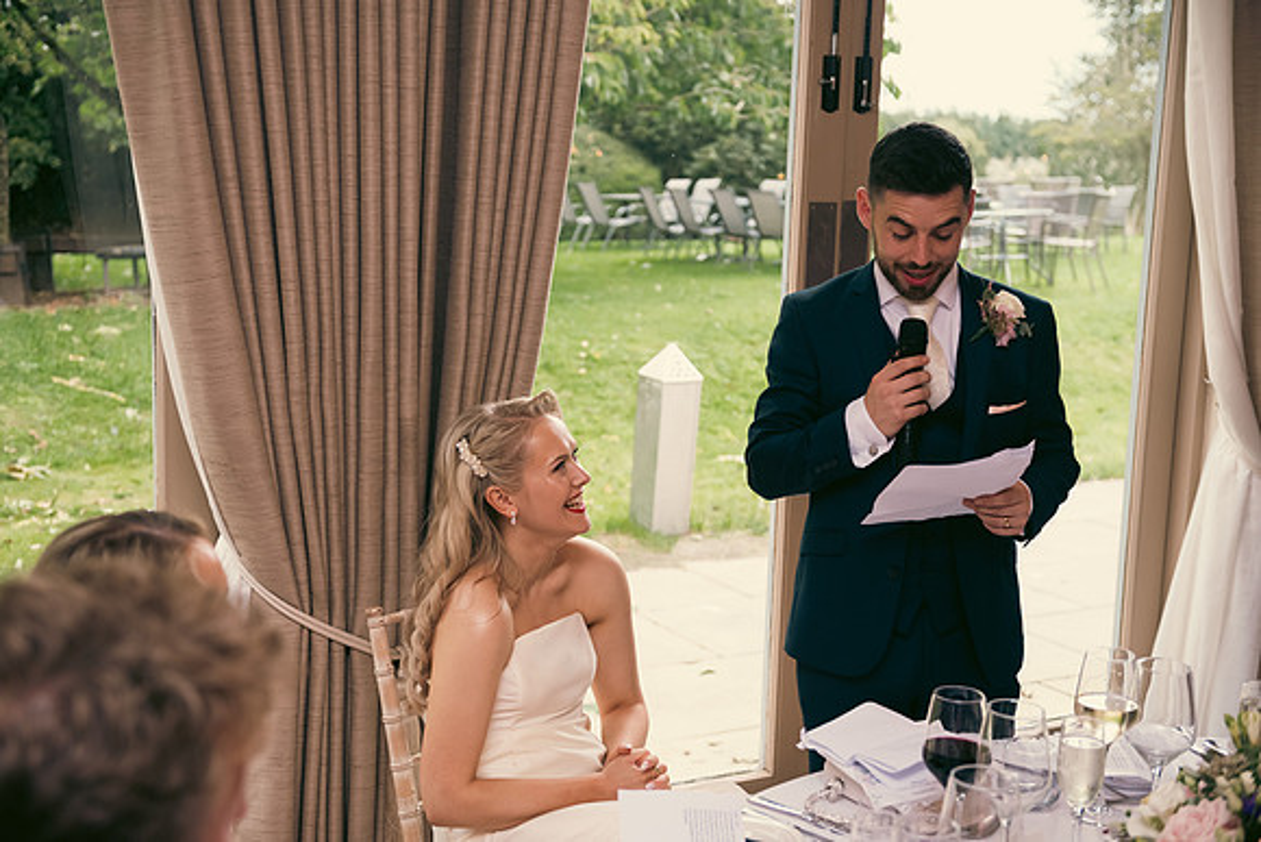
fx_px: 1682
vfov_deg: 28.1
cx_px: 630
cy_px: 421
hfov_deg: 41.1
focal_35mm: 48
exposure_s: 1/160
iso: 400
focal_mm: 48
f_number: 3.5
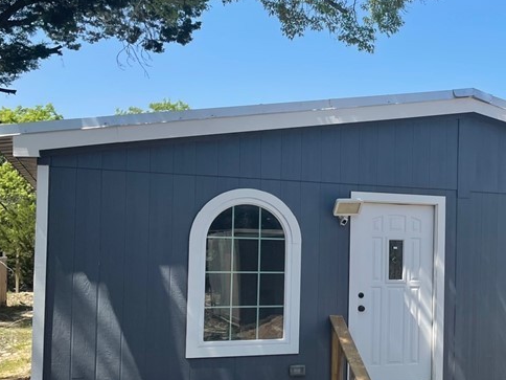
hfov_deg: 32.5
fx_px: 804
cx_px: 489
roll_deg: -0.7
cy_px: 256
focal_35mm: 55
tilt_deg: +0.4
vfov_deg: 26.4
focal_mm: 4.2
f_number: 1.6
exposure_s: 1/2212
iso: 32
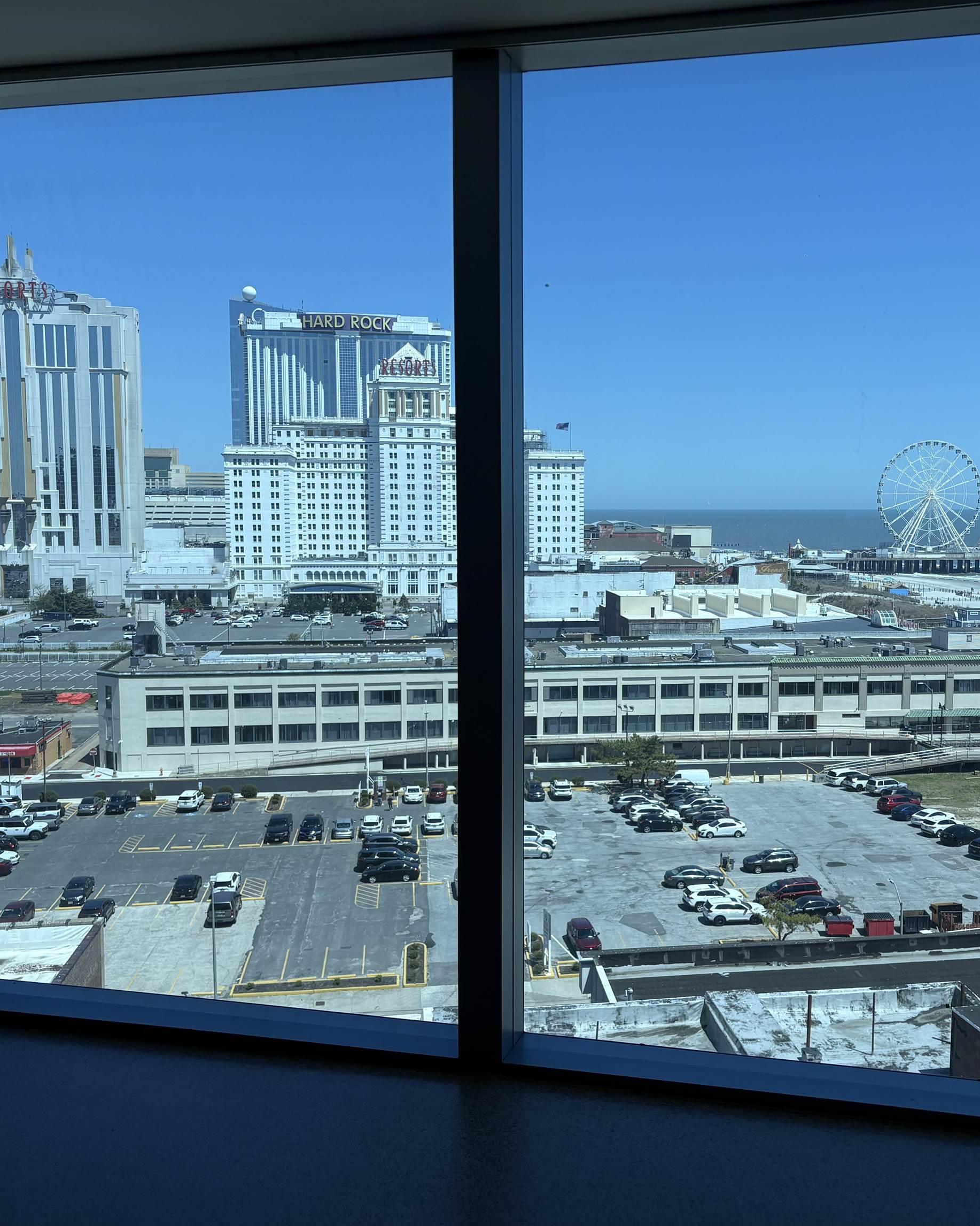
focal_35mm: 34
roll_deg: +0.6
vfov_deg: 52.8
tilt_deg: -4.4
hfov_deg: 43.1
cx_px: 598
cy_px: 614
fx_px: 1233
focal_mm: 5.96
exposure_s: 1/1626
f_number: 1.6
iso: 50
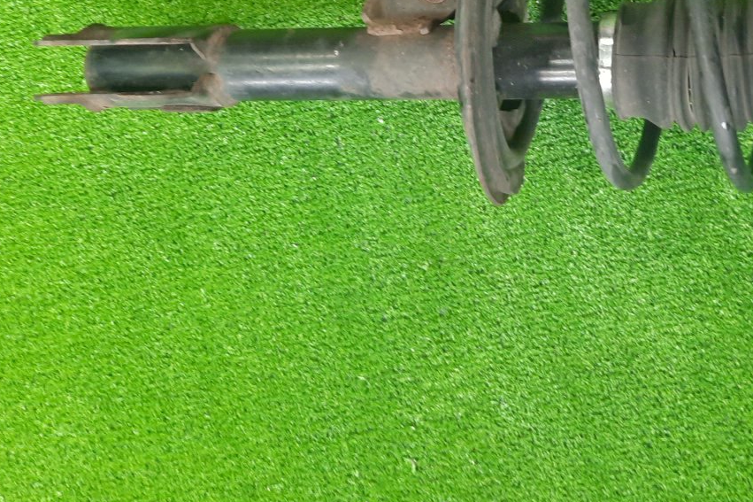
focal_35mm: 44
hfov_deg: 43.1
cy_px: 34
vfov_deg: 29.1
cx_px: 567
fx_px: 920
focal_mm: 4.6
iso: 283
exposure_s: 1/33
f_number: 2
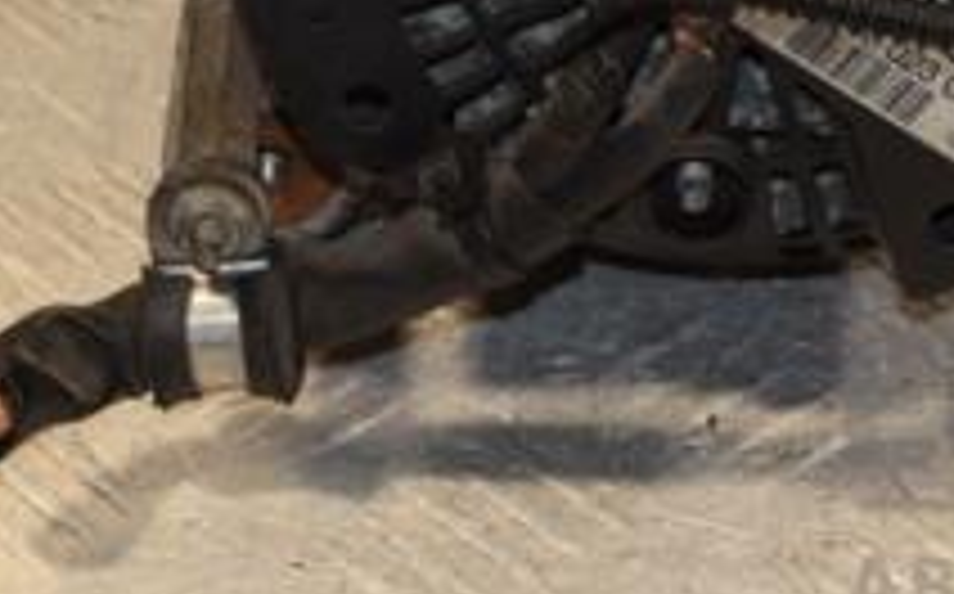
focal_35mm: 286
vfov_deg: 4.6
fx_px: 7428
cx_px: 760
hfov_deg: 7.3
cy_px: -198
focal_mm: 66
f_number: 6.3
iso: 800
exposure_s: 1/200
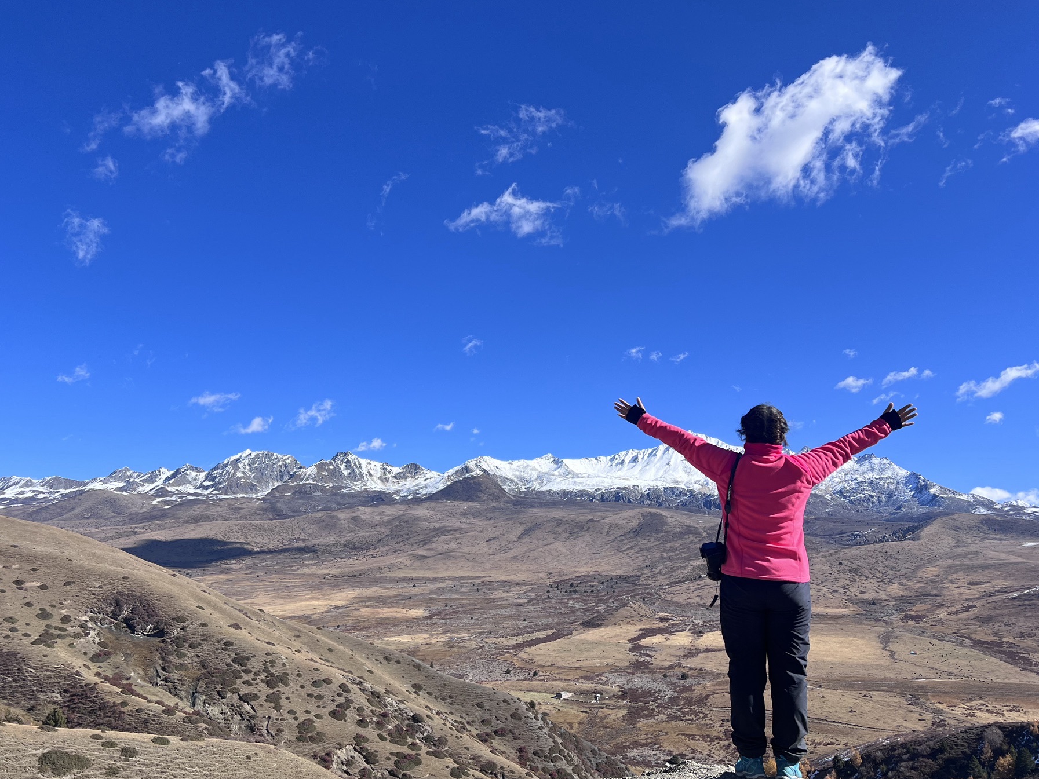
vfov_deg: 48.2
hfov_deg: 61.7
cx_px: 519
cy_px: 372
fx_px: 870
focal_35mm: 29
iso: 50
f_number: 1.5
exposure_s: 1/2457
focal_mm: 5.7
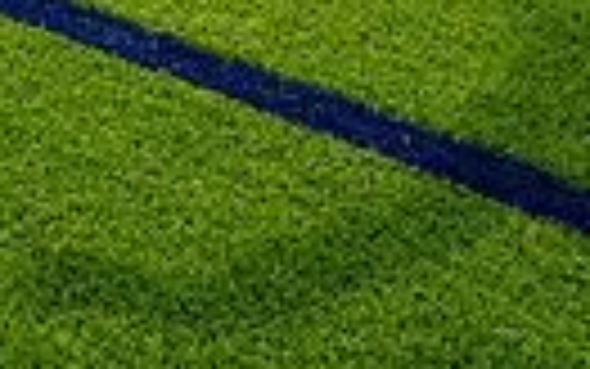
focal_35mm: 175
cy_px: -536
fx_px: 2815
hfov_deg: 12.0
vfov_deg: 7.0
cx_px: 333
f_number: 5.6
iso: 100
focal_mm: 50
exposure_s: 1/500
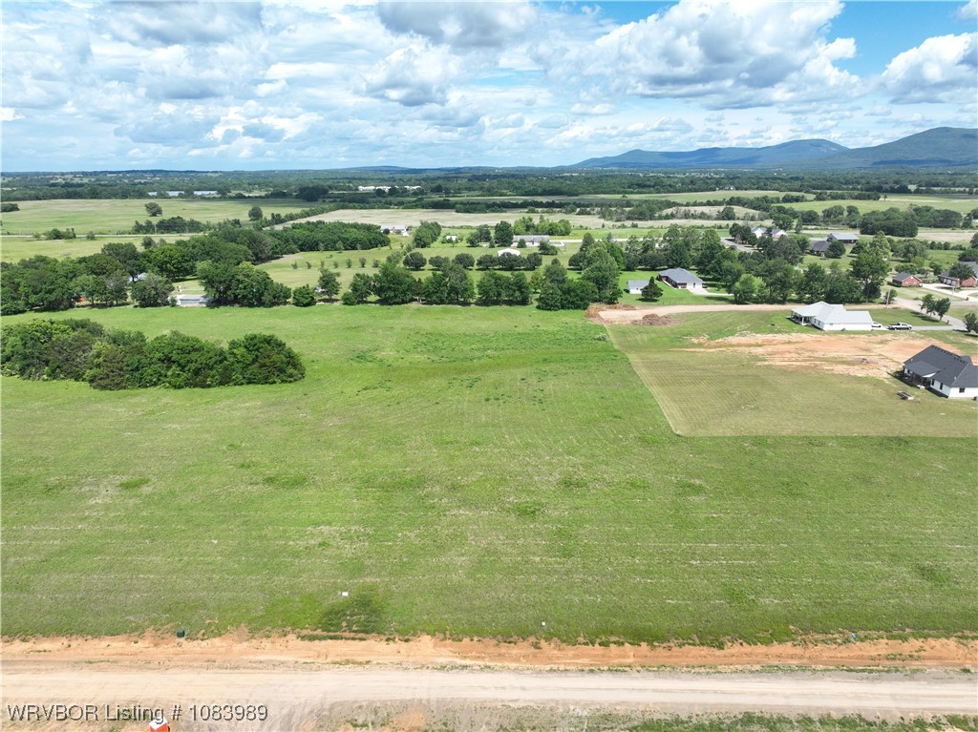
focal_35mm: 24
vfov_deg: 56.8
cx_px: 489
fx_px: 678
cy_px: 366
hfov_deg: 71.6
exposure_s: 1/1250
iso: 110
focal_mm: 12.29
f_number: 2.8
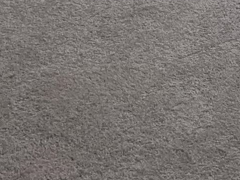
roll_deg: +0.2
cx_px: 273
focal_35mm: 164
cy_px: -378
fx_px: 1137
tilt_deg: -8.9
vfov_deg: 7.7
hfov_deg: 11.8
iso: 125
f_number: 1.8
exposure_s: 1/60
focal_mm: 4.25
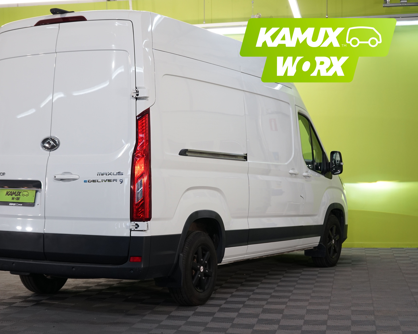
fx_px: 829
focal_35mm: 67
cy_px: 168
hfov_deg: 28.2
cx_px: 166
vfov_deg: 22.8
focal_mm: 59
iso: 640
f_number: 5
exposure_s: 1/60
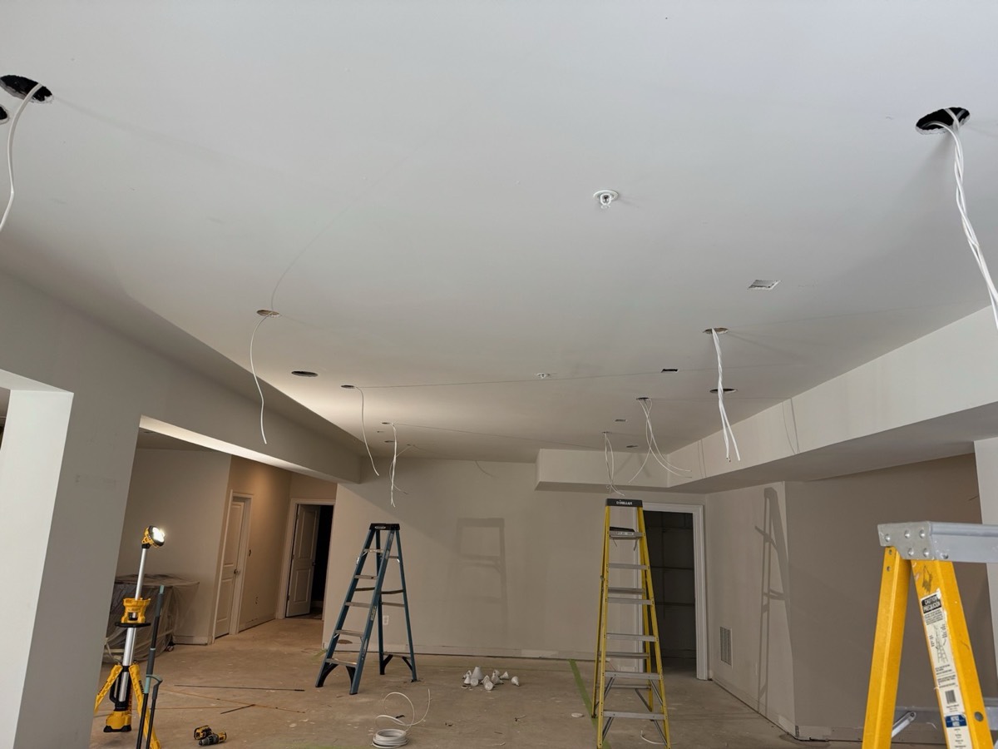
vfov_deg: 56.8
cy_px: 374
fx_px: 692
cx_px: 499
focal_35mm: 24
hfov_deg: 71.6
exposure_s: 1/120
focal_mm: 6.76
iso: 160
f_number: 1.78
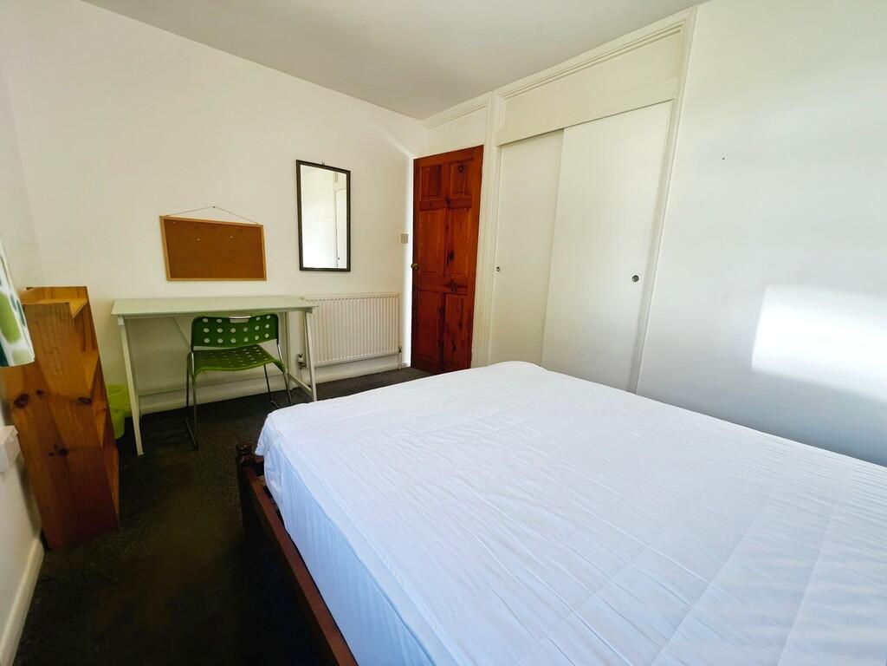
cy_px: 333
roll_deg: -2.7
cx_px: 444
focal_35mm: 13
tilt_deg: -12.6
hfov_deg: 106.2
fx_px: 333
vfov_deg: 89.9
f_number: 1.8
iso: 80
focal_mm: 1.57
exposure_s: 1/100
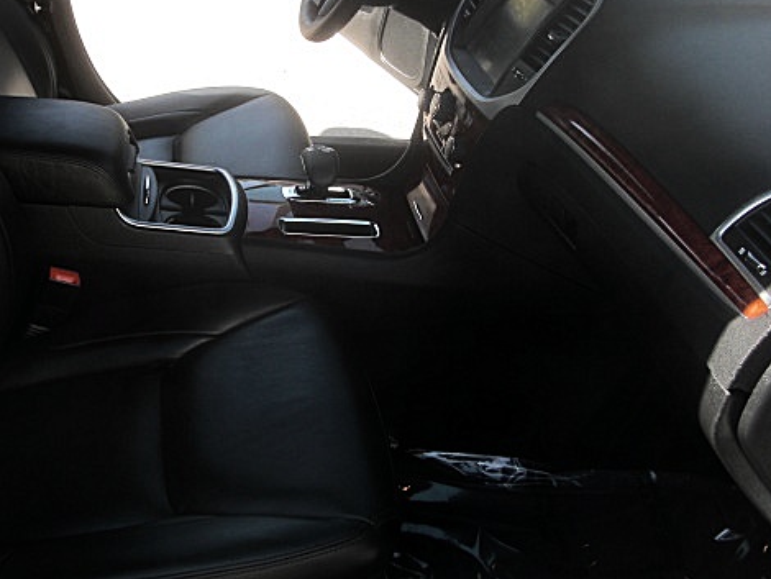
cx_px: 289
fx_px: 1092
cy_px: 251
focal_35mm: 49
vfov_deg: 29.7
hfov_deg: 38.6
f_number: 2.8
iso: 50
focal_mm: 6.3
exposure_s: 1/125
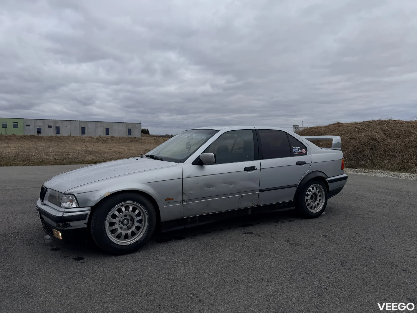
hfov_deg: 71.6
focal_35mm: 24
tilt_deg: -3.2
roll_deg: -0.4
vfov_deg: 56.8
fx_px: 289
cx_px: 208
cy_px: 156
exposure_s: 1/2299
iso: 80
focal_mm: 6.76
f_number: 1.78
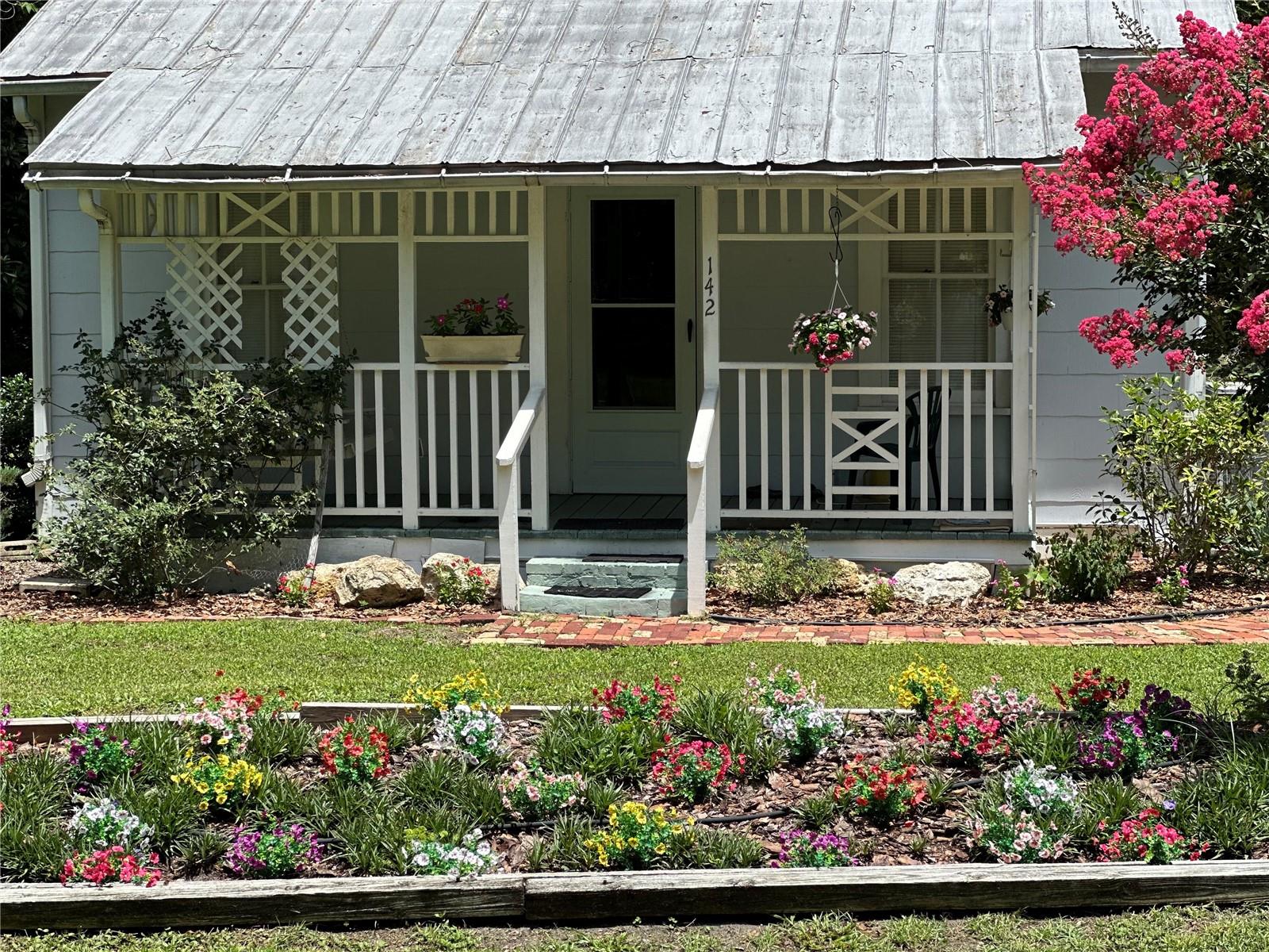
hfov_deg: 25.3
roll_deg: -0.9
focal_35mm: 77
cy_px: 476
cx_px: 634
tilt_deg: -5.9
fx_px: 2823
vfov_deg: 19.1
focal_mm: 9
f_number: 2.8
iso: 32
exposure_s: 1/415
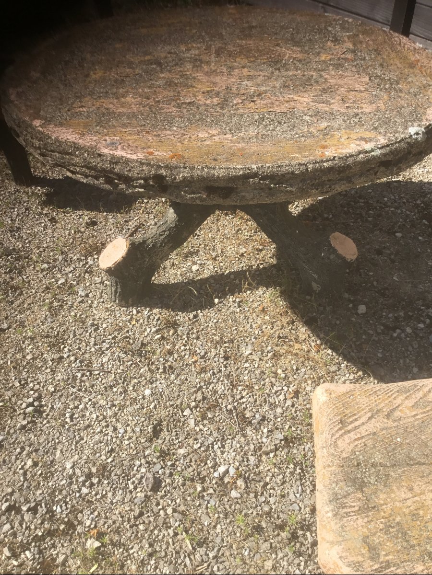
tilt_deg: -43.3
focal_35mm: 31
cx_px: 216
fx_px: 516
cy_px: 288
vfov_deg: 58.4
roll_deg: -0.1
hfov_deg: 45.4
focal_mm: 3.3
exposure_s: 1/858
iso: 25
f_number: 2.4
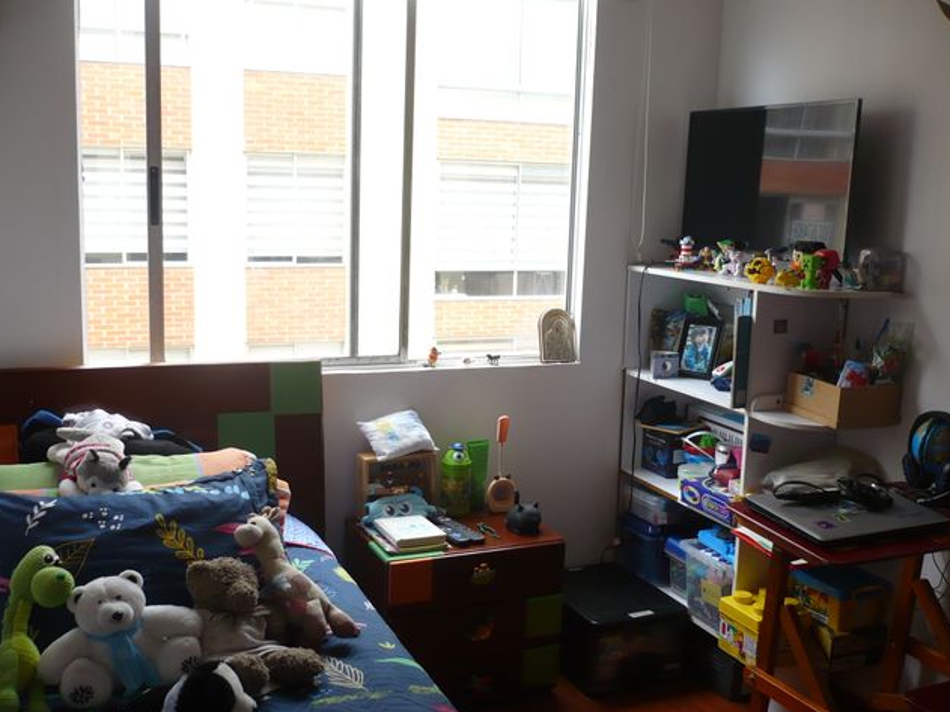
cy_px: 370
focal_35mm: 37
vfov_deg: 38.6
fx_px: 1015
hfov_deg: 50.1
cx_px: 469
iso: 100
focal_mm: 5.8
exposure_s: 1/80
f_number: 2.8
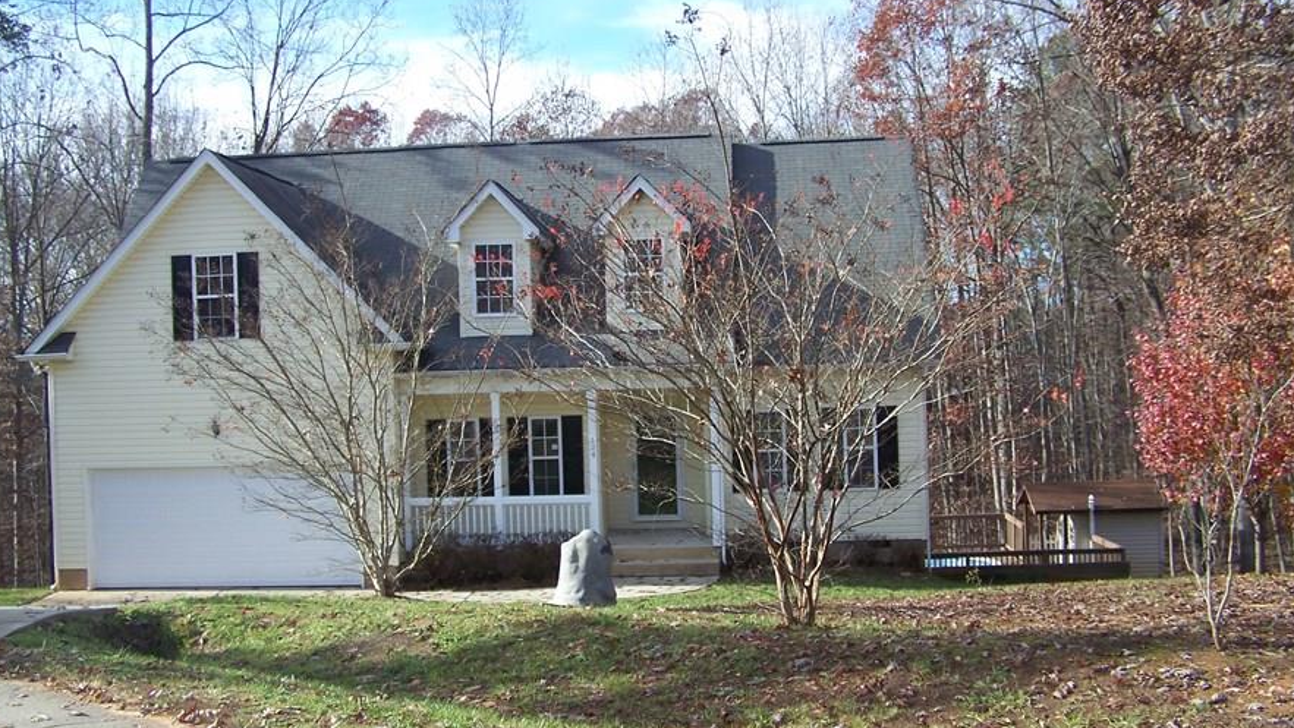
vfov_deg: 24.9
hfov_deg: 42.9
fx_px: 1647
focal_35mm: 48
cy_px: 333
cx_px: 594
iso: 64
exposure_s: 1/320
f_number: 2.8
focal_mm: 6.3
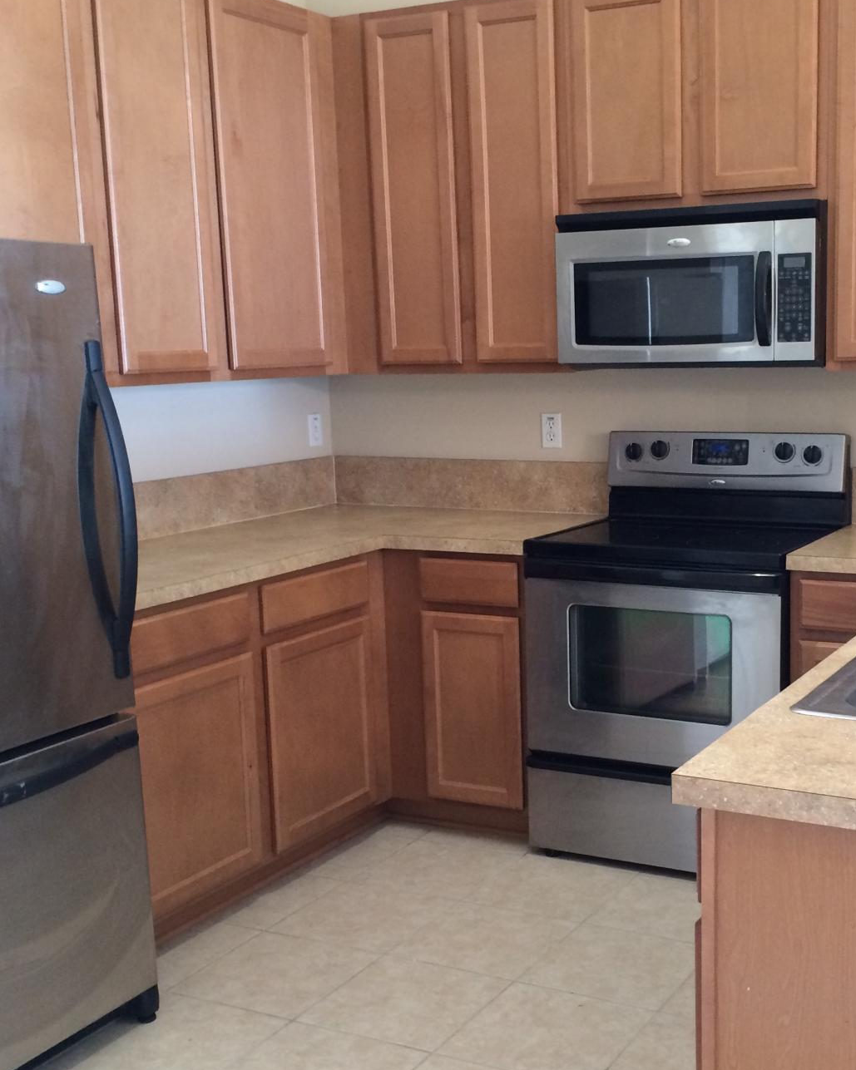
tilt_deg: -9.2
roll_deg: +1.6
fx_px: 1394
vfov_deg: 42.0
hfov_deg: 33.8
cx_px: 571
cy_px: 581
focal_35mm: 44
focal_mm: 4.15
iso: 125
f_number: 2.2
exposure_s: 1/30
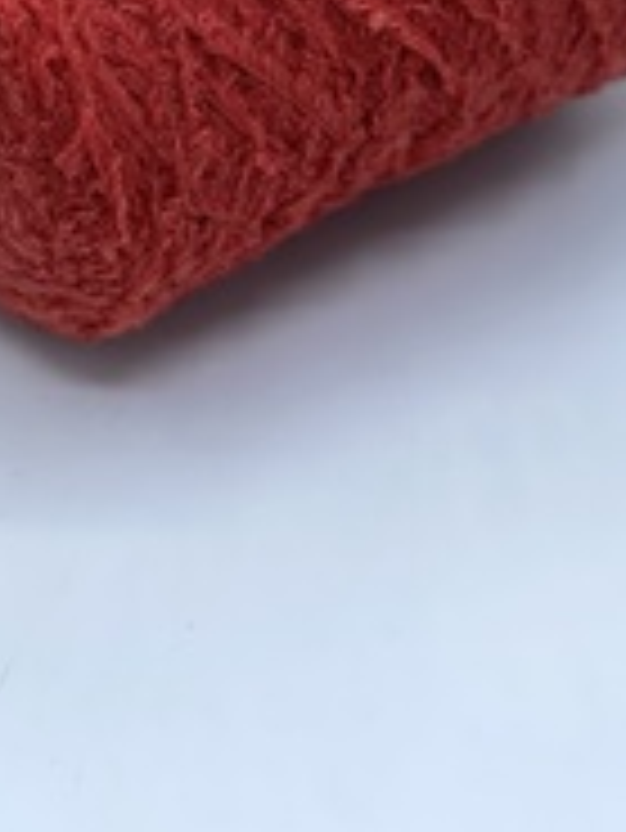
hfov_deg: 8.9
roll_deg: +1.6
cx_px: 212
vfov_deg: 11.6
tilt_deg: -41.6
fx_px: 3998
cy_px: -171
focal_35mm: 166
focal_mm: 7.5
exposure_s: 1/127
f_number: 2.2
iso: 20
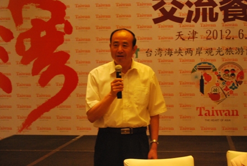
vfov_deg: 16.6
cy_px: 83
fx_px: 567
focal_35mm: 82
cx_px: 124
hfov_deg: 24.6
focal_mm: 55
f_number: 5.6
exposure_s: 1/20
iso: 1600
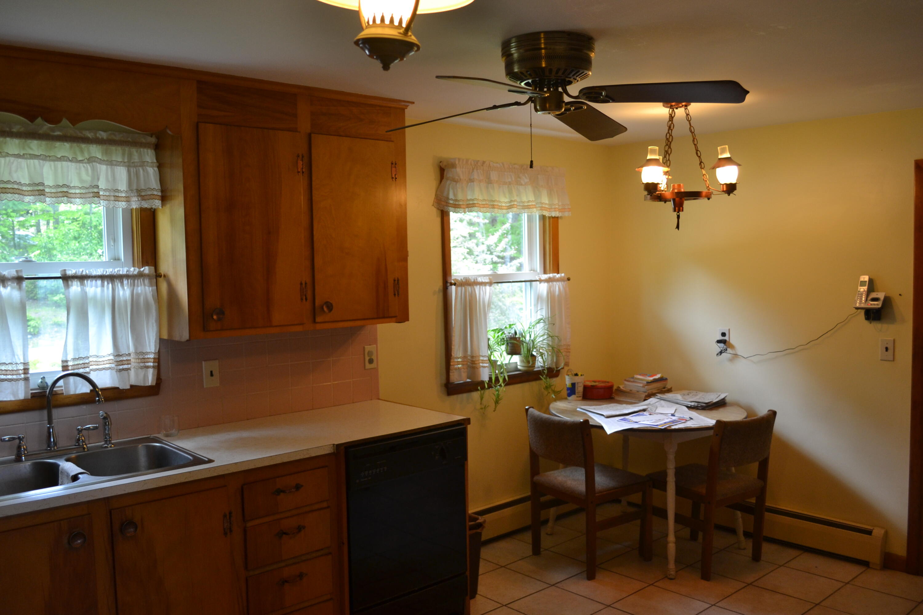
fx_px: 769
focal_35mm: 30
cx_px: 462
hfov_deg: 61.9
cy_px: 308
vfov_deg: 43.6
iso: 400
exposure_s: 1/50
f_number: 3.8
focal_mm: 20
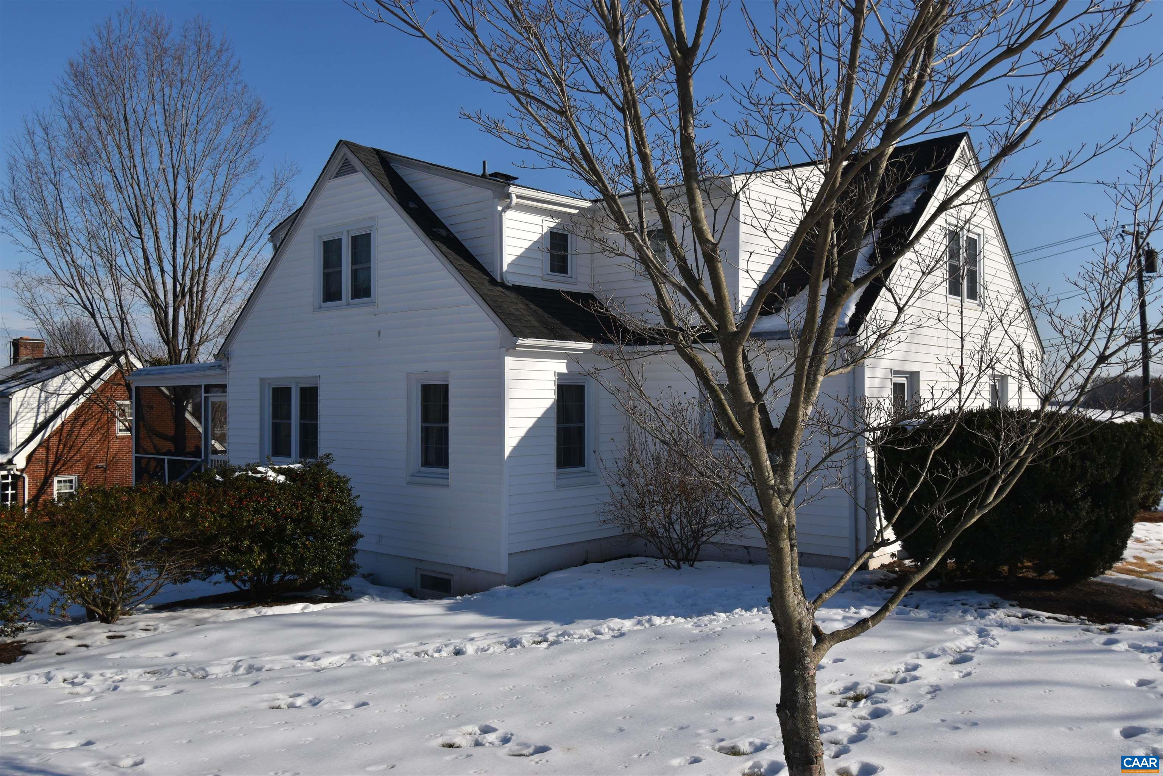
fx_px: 969
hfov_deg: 61.9
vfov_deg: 43.6
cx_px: 582
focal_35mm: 30
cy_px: 388
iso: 100
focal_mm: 20
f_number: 10
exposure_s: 1/400
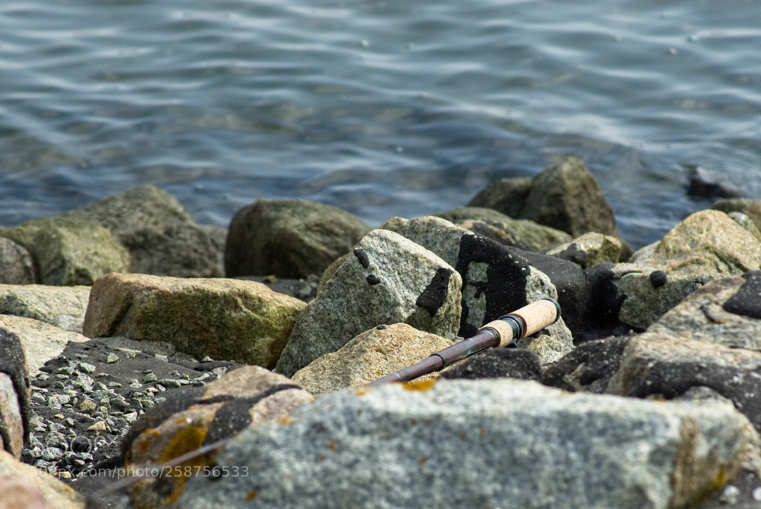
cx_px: 380
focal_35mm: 270
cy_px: 254
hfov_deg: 7.6
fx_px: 5711
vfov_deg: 5.1
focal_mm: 180
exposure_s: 1/400
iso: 200
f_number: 10
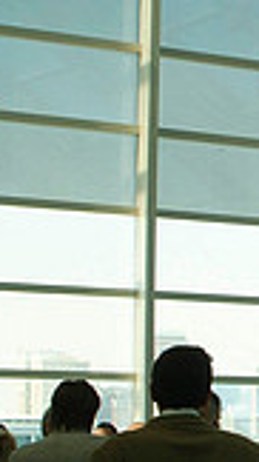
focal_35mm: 135
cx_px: 737
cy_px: 415
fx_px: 1650
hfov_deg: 7.9
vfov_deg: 15.7
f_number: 8
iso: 200
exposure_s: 1/45
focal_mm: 24
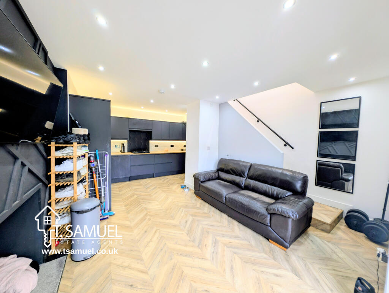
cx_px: 194
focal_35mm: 12
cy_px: 146
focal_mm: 2.23
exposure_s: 1/100
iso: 55
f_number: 1.95
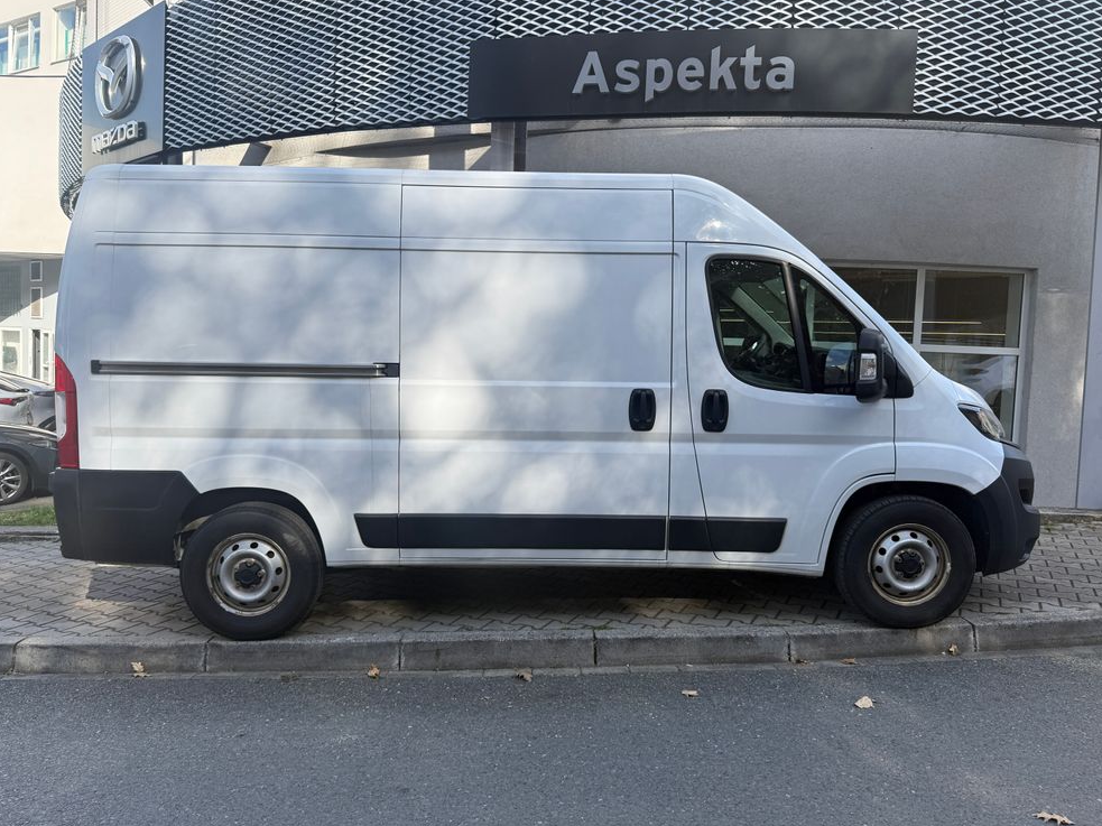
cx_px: 549
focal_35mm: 25
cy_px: 398
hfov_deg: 69.4
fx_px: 796
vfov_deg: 54.9
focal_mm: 6.76
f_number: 1.78
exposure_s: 1/1250
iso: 80
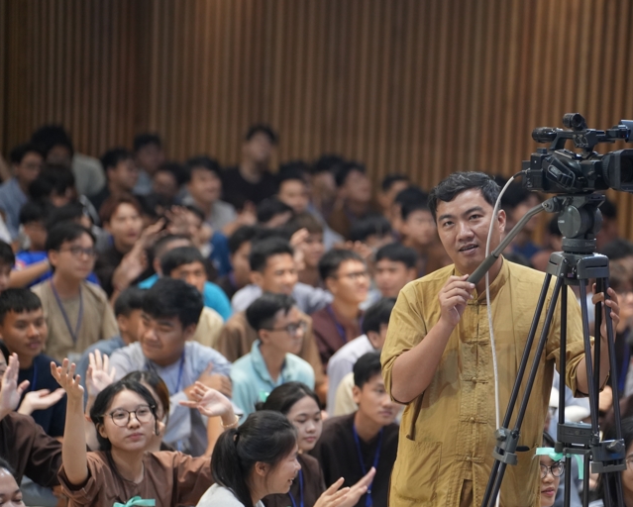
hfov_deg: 10.9
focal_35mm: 176
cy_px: 308
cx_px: 453
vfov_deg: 8.8
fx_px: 3299
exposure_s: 1/160
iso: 2000
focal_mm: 123
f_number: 2.8
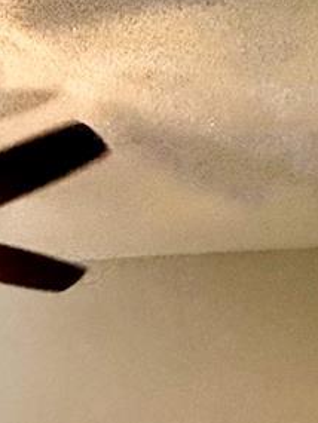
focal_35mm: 59
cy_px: 623
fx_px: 722
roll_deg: -2.9
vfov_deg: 25.3
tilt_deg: -5.1
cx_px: -236
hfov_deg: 19.4
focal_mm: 2.22
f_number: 2.2
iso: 160
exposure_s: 1/120
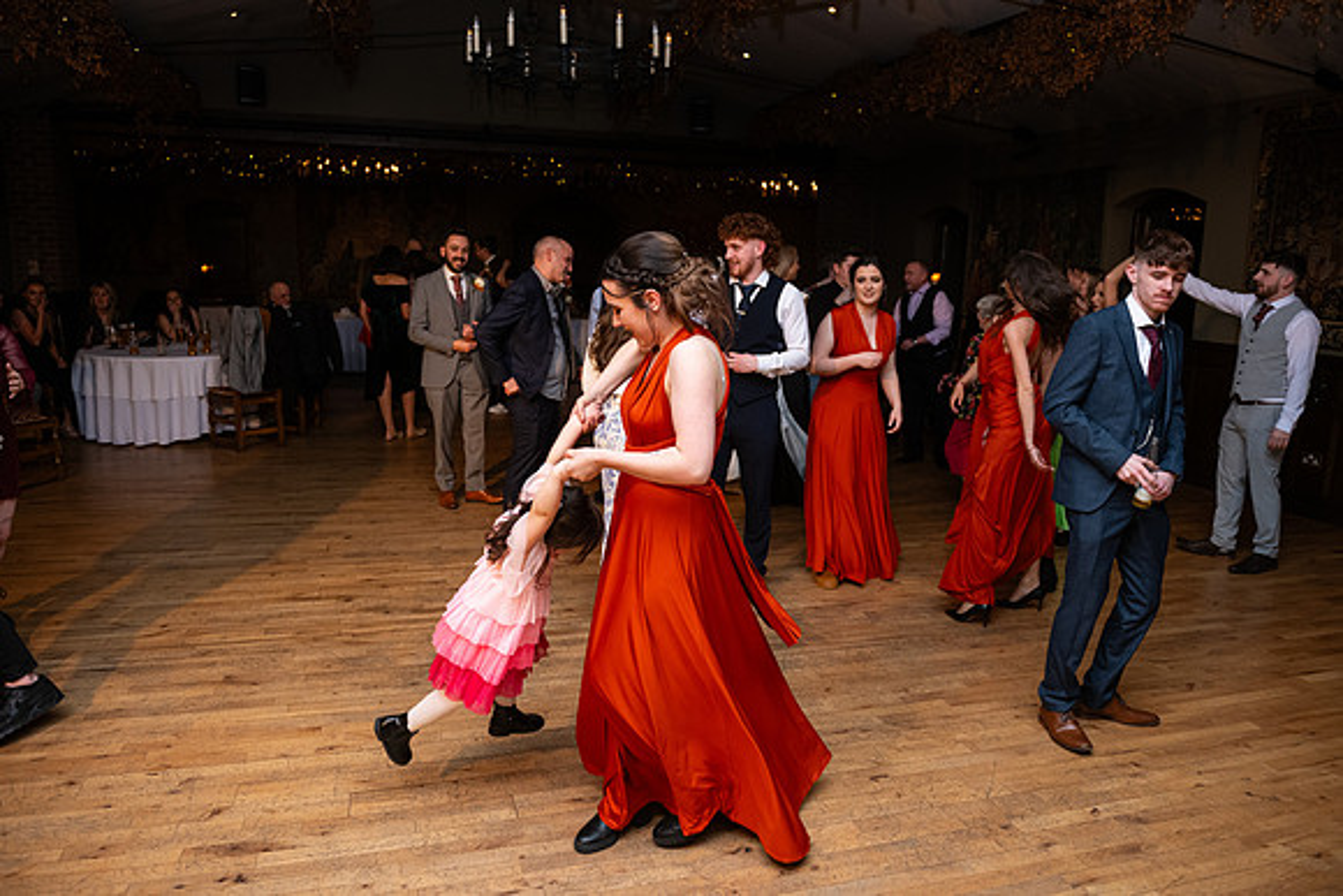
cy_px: 448
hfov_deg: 69.4
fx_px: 970
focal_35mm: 26
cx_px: 672
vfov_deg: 49.6
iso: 800
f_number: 3.5
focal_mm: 26
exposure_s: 1/160
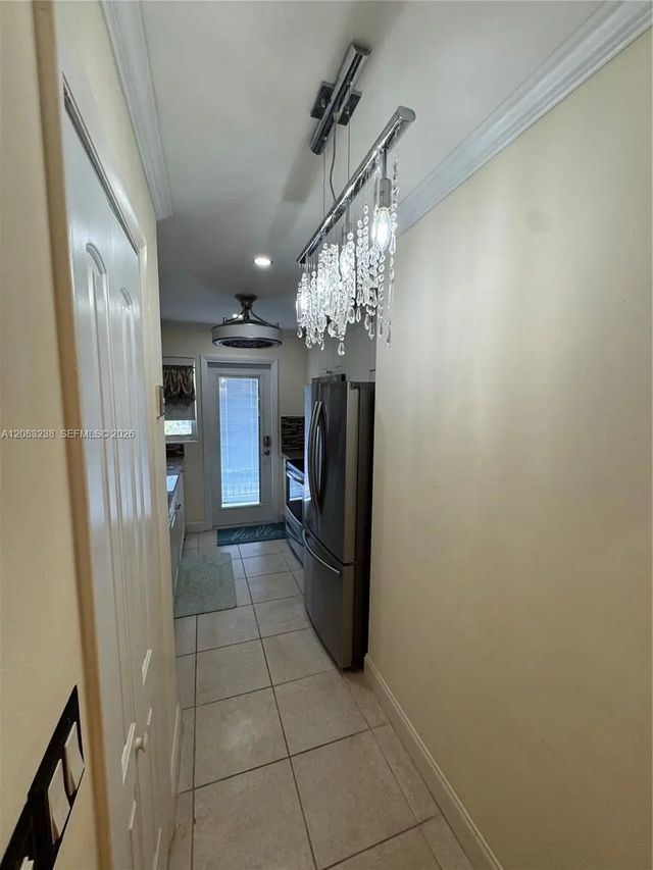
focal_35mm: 14
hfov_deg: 85.7
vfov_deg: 102.1
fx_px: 352
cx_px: 326
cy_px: 435
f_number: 2.2
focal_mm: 2.22
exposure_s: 1/120
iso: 100
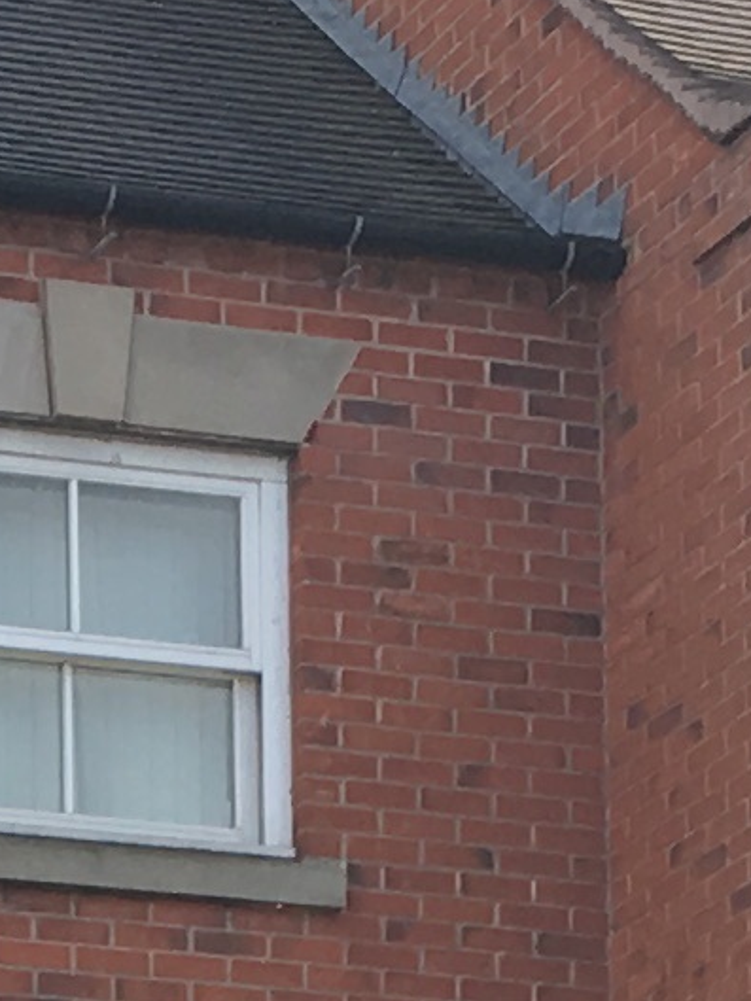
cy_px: 2337
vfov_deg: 8.3
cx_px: -407
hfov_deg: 6.6
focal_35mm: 221
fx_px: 6390
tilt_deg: +3.4
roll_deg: +0.2
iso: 25
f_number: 2.2
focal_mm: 4.15
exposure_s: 1/361
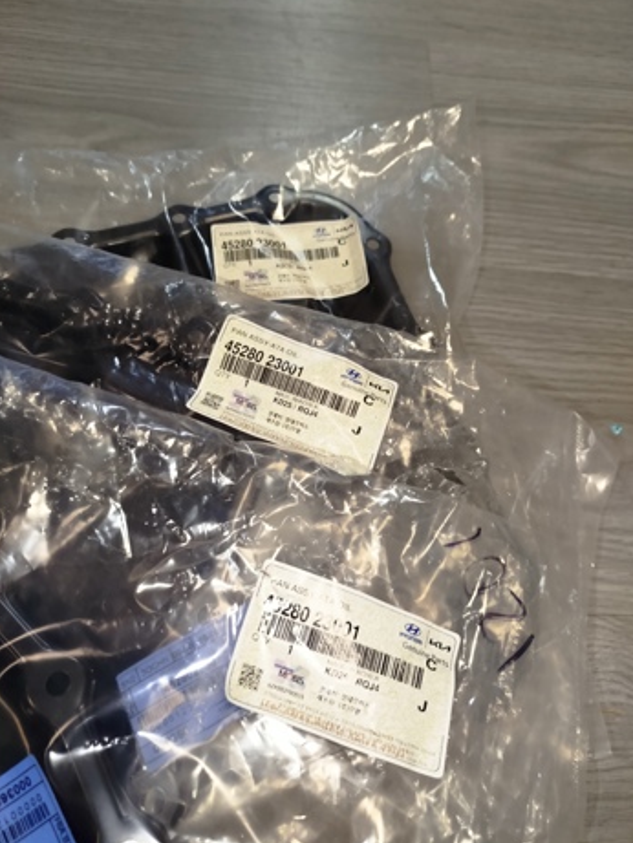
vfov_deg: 69.4
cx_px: 313
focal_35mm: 25
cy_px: 413
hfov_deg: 54.9
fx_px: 609
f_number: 1.7
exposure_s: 1/50
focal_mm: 5.31
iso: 160
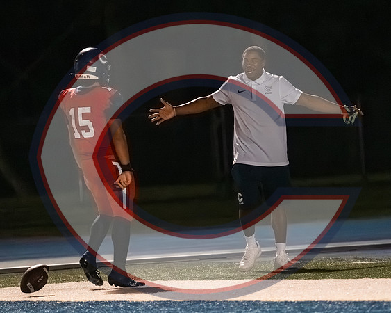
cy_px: 110
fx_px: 7088
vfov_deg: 2.5
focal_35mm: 613
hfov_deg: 3.2
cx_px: 220
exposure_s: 1/1600
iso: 25600
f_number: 4.5
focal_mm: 400
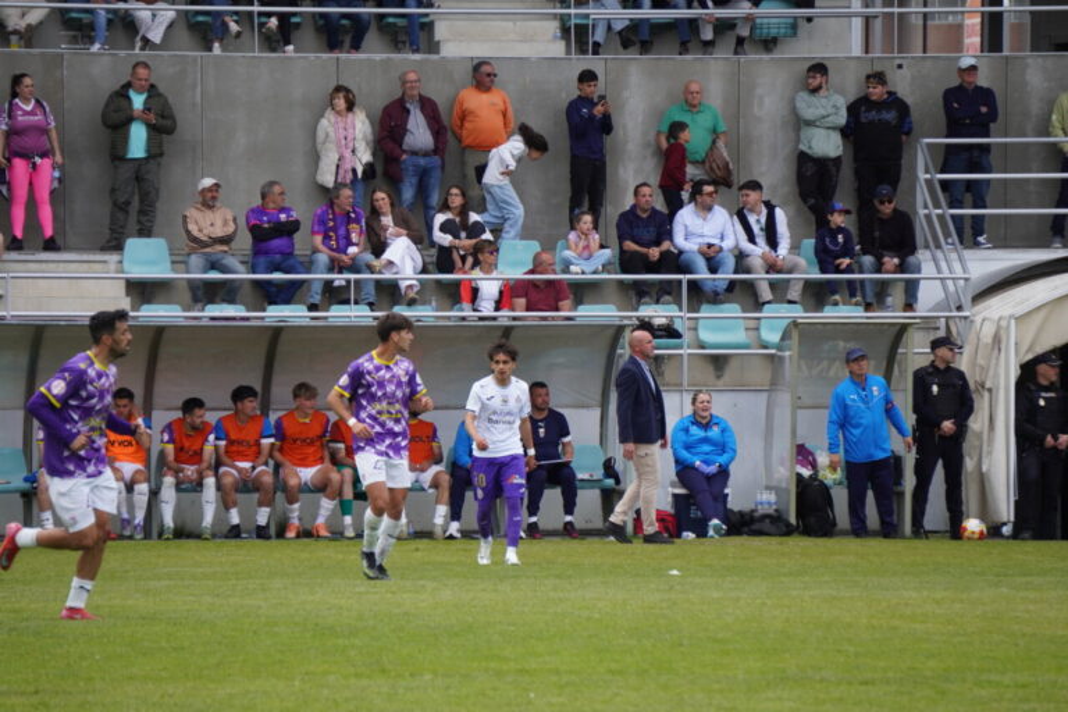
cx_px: 534
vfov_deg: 4.4
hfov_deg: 6.5
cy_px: 356
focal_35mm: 315
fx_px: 9344
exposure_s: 1/400
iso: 250
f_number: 6.3
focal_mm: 210
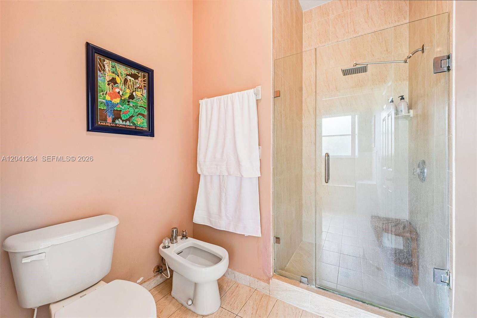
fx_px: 185
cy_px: 159
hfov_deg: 104.3
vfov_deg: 81.2
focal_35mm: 14
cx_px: 238
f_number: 6.3
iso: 360
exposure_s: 1/13
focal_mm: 14
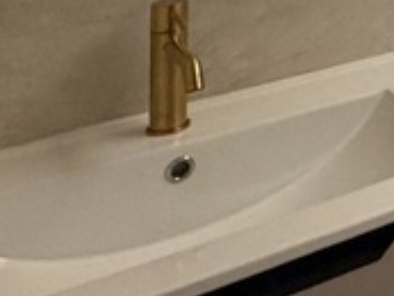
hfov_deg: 16.4
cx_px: 836
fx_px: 945
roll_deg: -0.3
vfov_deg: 14.9
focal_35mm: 83
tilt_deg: -1.1
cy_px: -276
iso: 320
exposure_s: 1/50
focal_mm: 2.22
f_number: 2.2
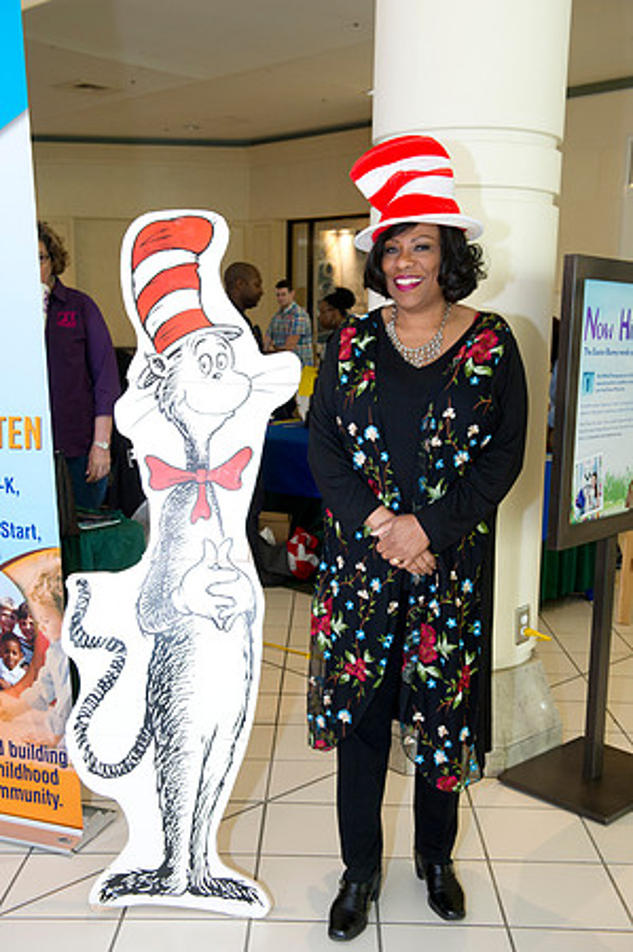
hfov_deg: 33.3
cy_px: 476
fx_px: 1057
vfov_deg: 48.5
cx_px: 316
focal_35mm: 40
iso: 1250
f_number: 5.6
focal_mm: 40
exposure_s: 1/200
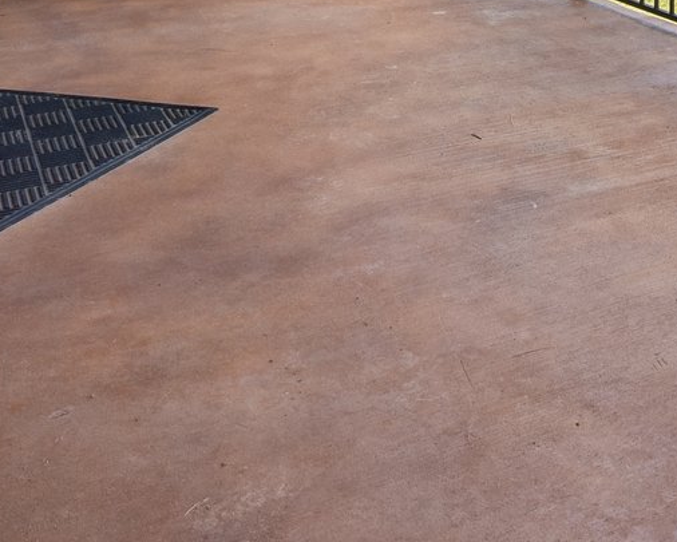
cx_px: 653
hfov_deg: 31.0
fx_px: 1142
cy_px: -258
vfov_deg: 22.3
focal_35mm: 57
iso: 100
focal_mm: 15
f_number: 8
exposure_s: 1/100
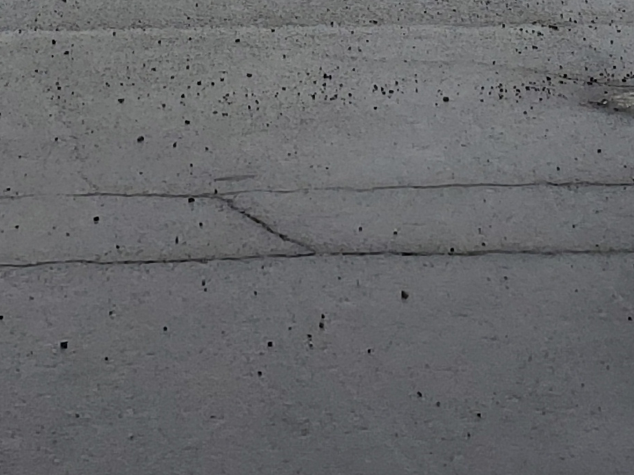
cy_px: -547
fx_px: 2088
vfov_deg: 11.4
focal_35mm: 114
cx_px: 289
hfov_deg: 17.3
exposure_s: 1/433
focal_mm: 4.3
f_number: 2.4
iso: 50
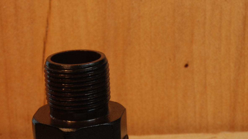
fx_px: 894
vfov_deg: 8.8
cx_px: 87
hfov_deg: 15.8
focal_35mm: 136
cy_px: 165
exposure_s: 1/13
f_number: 20
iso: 200
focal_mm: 40
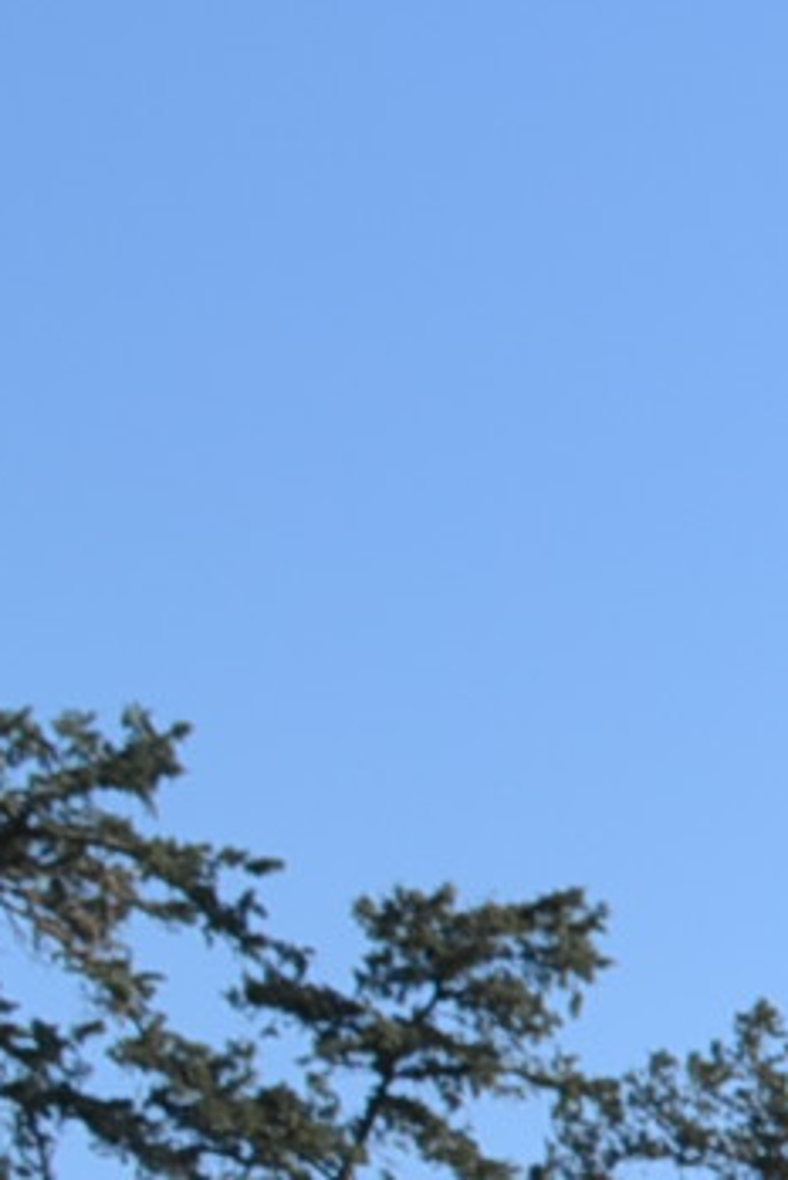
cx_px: 3308
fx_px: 5838
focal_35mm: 178
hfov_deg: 6.2
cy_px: 1207
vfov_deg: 11.4
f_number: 7.1
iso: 100
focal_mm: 18
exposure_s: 1/200
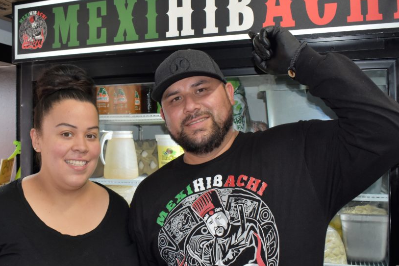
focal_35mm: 40
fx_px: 439
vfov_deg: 33.7
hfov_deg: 48.7
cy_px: 133
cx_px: 168
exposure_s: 1/100
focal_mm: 21
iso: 800
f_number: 5
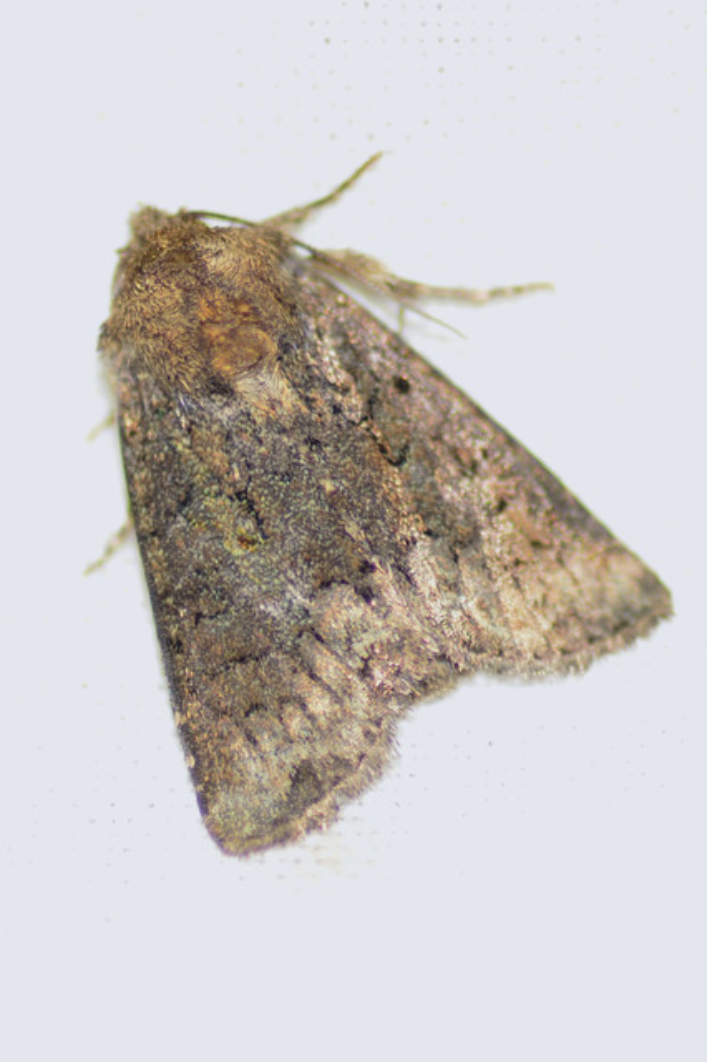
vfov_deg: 13.7
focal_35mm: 150
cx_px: 354
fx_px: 4423
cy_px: 531
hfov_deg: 9.1
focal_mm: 100
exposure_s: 1/200
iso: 100
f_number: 11
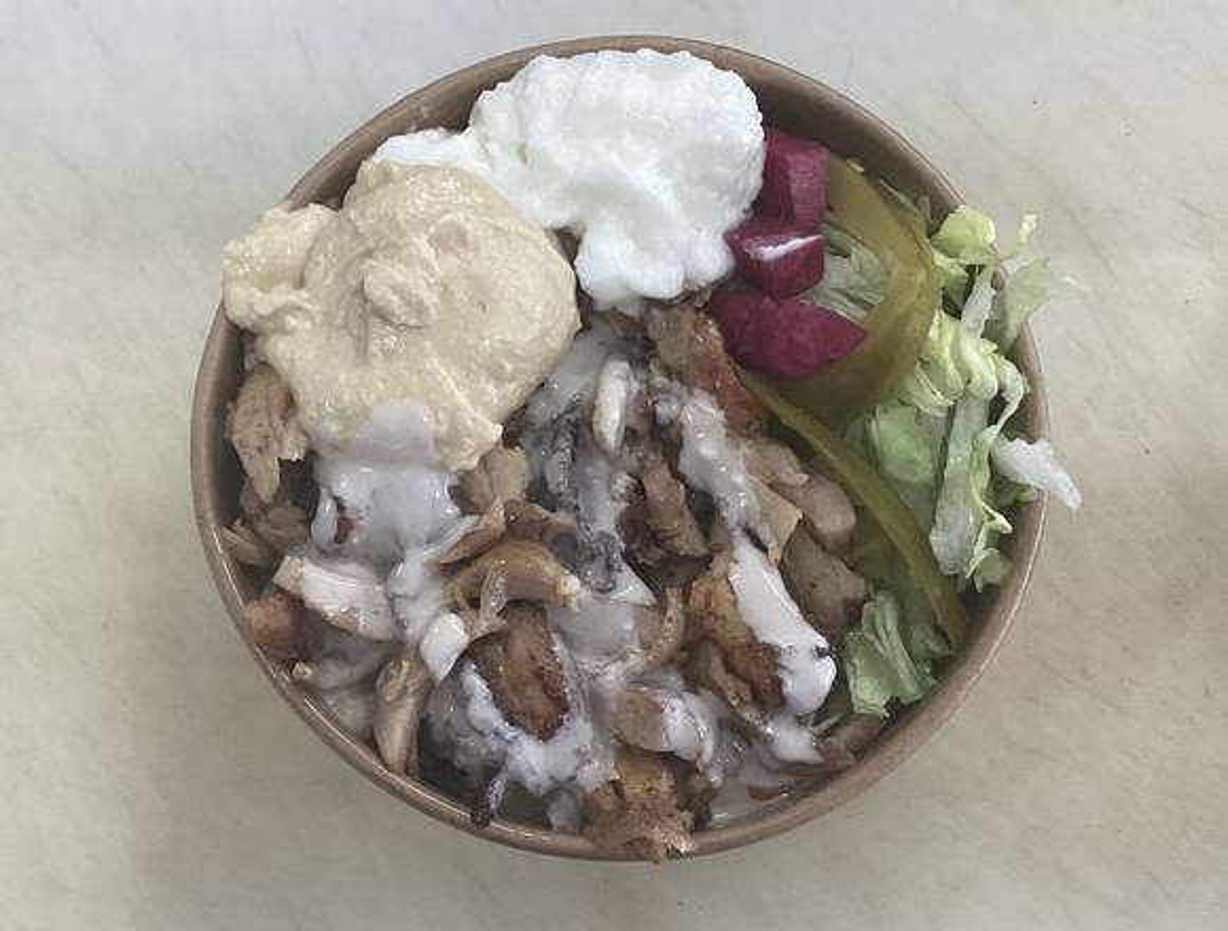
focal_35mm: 31
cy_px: 466
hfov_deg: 58.1
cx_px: 614
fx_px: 1104
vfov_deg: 45.7
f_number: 2.4
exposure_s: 1/60
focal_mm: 3.3
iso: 80
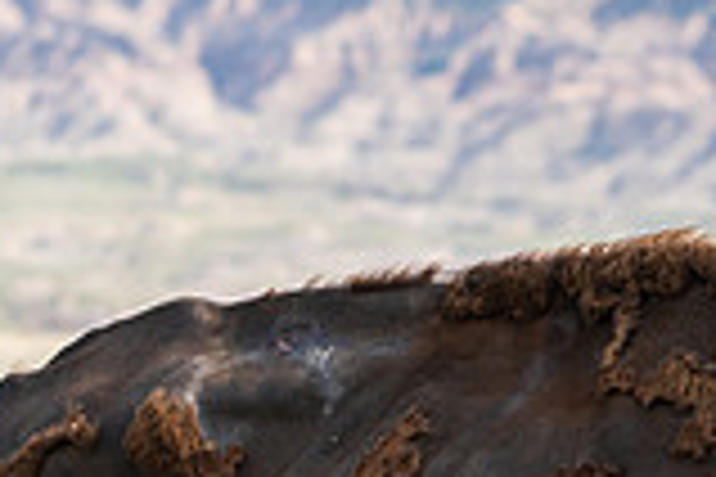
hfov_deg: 4.0
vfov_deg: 2.6
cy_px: 506
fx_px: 10341
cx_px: 959
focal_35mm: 520
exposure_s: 1/1000
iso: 400
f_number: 5
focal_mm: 143
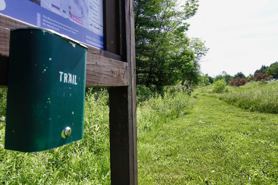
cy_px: 92
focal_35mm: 24
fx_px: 185
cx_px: 139
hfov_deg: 73.7
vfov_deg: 53.1
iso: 125
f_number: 4.5
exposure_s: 1/500
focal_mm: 8.8
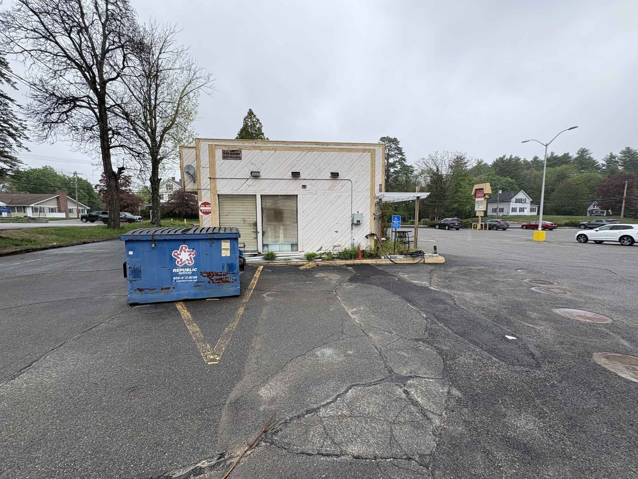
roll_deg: +0.9
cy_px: 240
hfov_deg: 102.1
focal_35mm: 14
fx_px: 258
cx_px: 319
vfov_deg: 85.7
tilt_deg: -5.3
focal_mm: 2.22
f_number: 2.2
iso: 40
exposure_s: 1/620
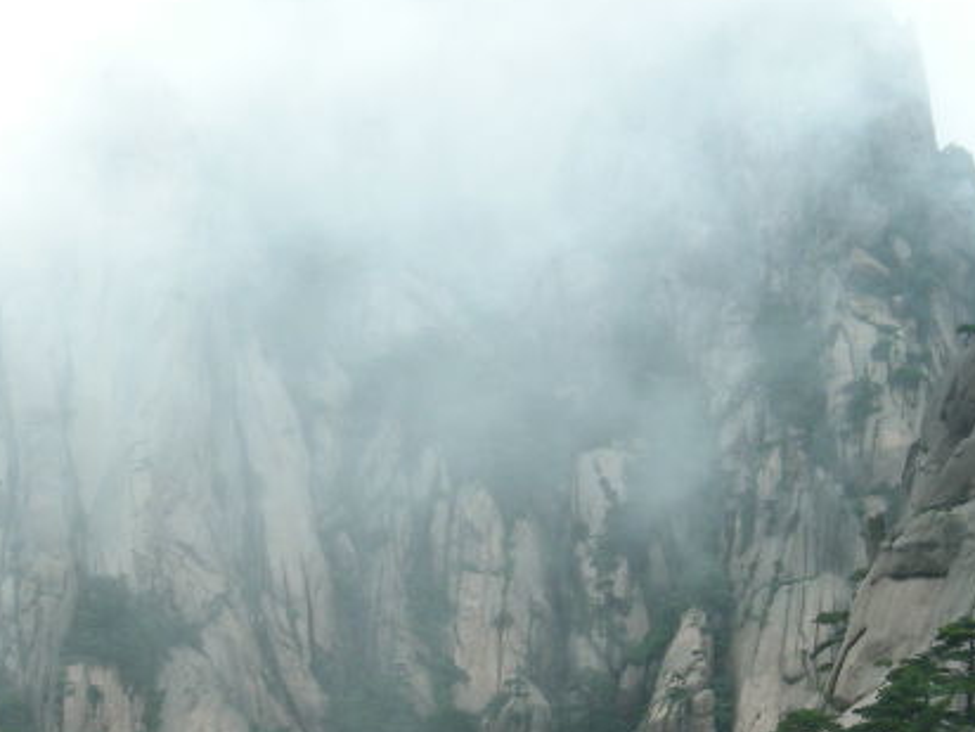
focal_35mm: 92
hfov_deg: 21.3
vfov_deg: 15.7
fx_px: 2591
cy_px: 760
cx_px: 362
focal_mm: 7.9
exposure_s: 1/207
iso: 64
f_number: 2.8
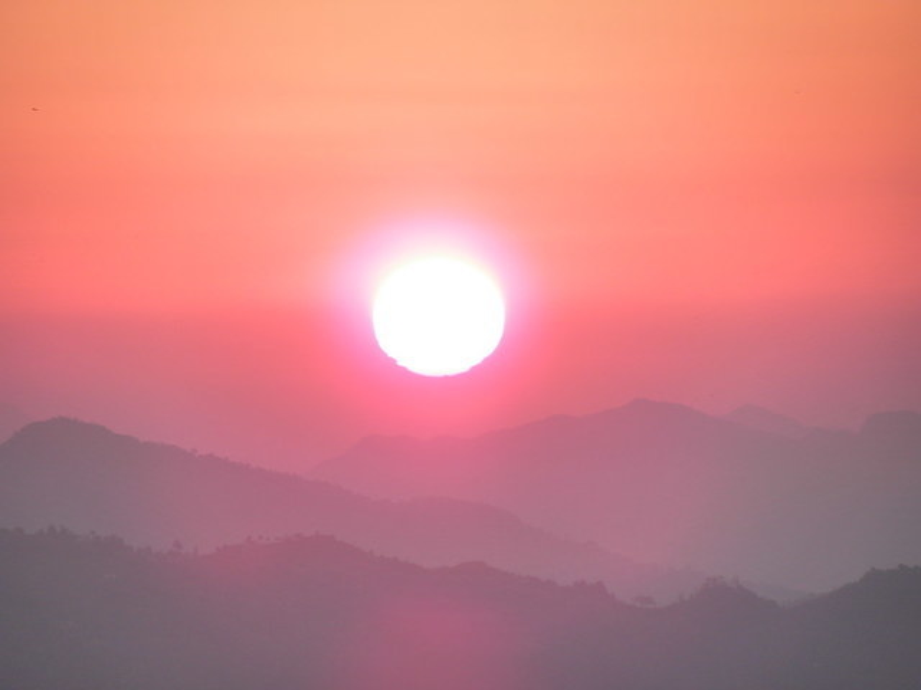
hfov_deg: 3.8
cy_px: 345
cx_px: 460
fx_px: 13809
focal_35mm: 519
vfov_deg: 2.9
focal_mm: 92.48
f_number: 5
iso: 64
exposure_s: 1/100
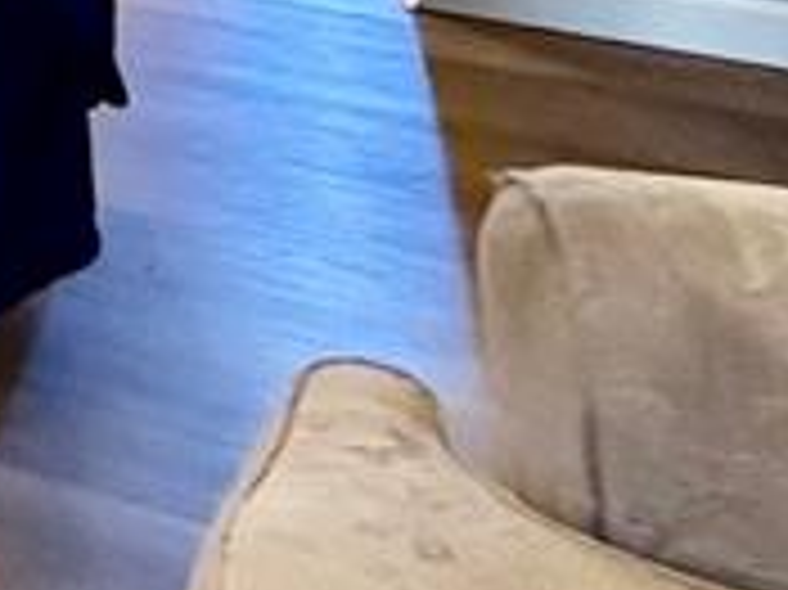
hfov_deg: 13.9
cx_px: -1220
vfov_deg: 14.1
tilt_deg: -1.6
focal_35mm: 82
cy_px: -707
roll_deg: +0.8
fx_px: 1865
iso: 1000
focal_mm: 2.22
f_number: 2.2
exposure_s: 1/60
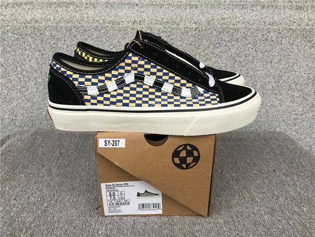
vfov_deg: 45.4
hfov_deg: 58.4
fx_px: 282
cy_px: 118
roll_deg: -0.2
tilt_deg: -18.3
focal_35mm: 31
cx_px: 158
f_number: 2.4
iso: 64
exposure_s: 1/33
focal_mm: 3.3
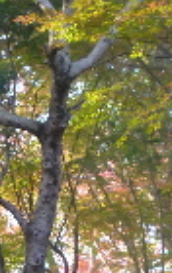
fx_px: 1240
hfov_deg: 7.6
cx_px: -160
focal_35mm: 166
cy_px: 173
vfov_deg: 12.6
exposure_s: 1/80
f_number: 3.3
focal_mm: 7.9
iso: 250
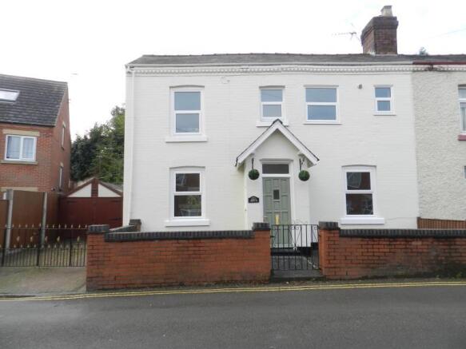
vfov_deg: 58.9
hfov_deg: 73.9
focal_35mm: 23
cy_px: 174
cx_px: 233
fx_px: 310
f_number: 3.4
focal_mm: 4
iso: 160
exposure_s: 1/400
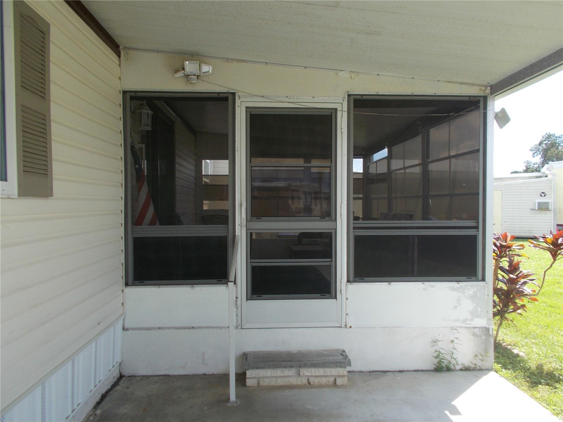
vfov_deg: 53.1
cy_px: 211
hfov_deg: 67.3
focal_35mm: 26
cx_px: 282
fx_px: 423
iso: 80
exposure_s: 1/320
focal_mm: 4.6
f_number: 3.2
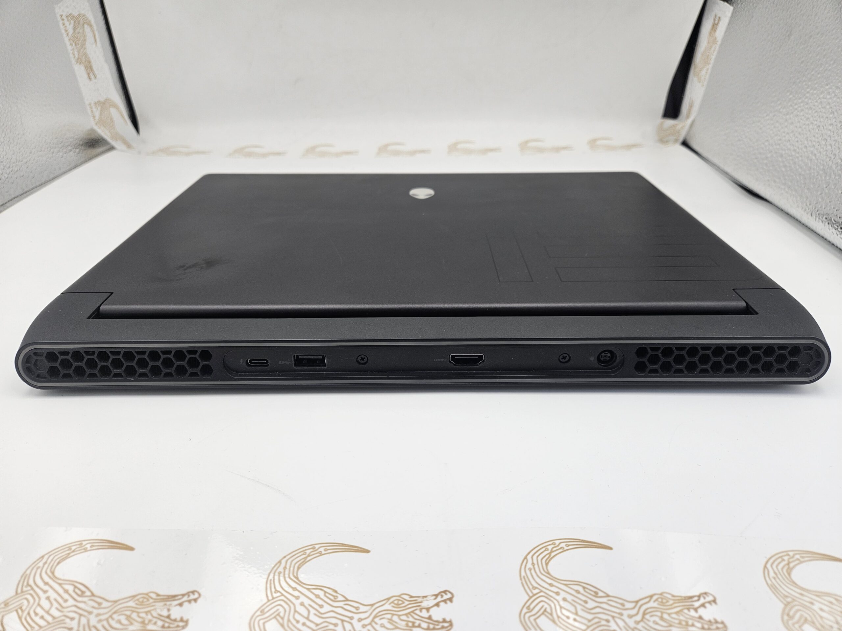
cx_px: 421
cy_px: 316
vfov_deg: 58.9
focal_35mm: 23
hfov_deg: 73.9
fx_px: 559
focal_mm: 5.4
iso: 40
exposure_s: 1/170
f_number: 1.8
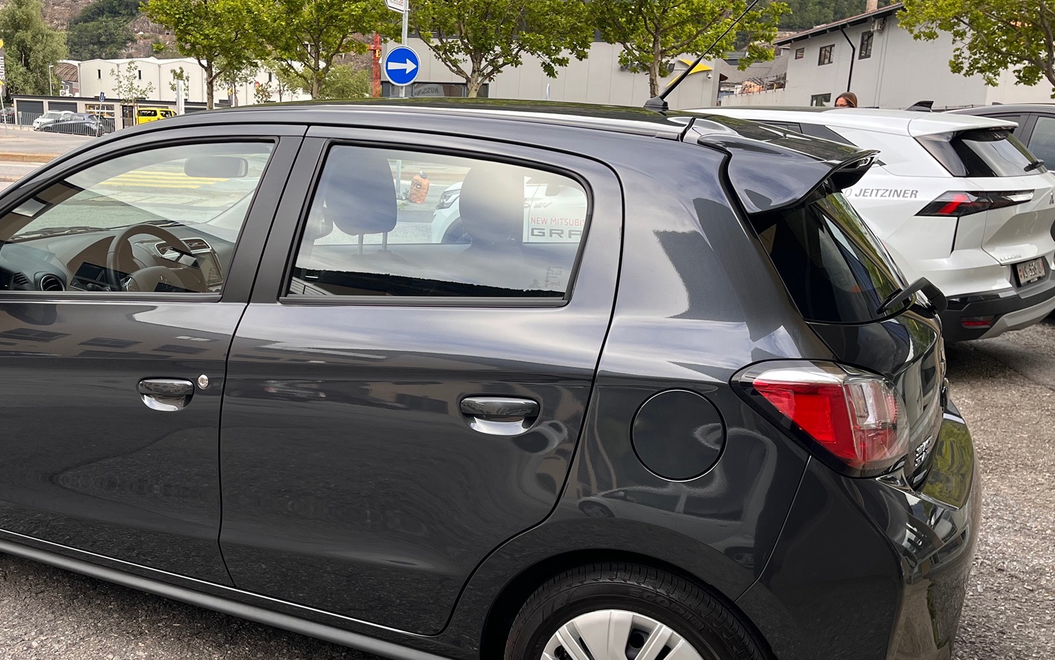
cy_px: 395
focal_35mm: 36
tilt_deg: -15.5
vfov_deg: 35.2
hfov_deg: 53.6
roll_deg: -1.4
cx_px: 413
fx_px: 1035
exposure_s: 1/164
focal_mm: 5.1
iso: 40
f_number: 1.6
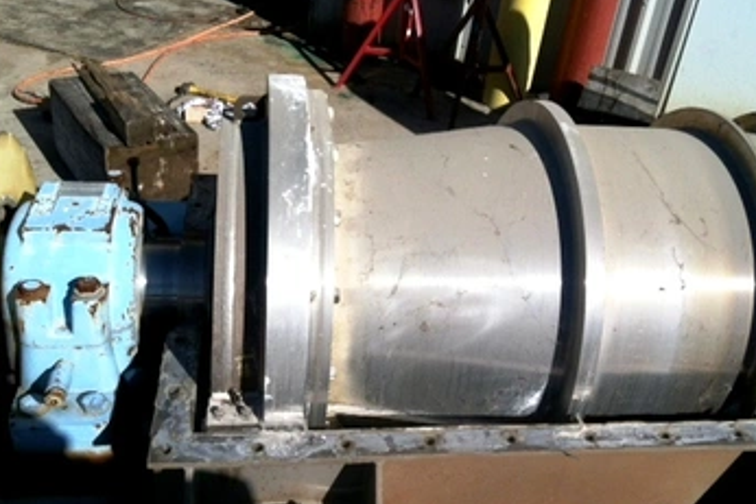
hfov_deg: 46.4
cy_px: 267
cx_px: 387
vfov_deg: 31.9
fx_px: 882
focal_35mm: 42
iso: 80
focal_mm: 3.85
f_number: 2.8
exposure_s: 1/1875
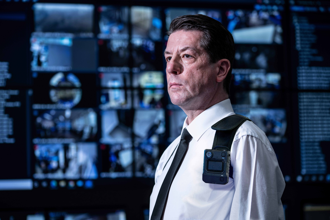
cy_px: 110
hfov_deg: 19.5
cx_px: 165
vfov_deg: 13.0
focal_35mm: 105
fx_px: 962
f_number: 5
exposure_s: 1/80
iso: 200
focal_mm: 105
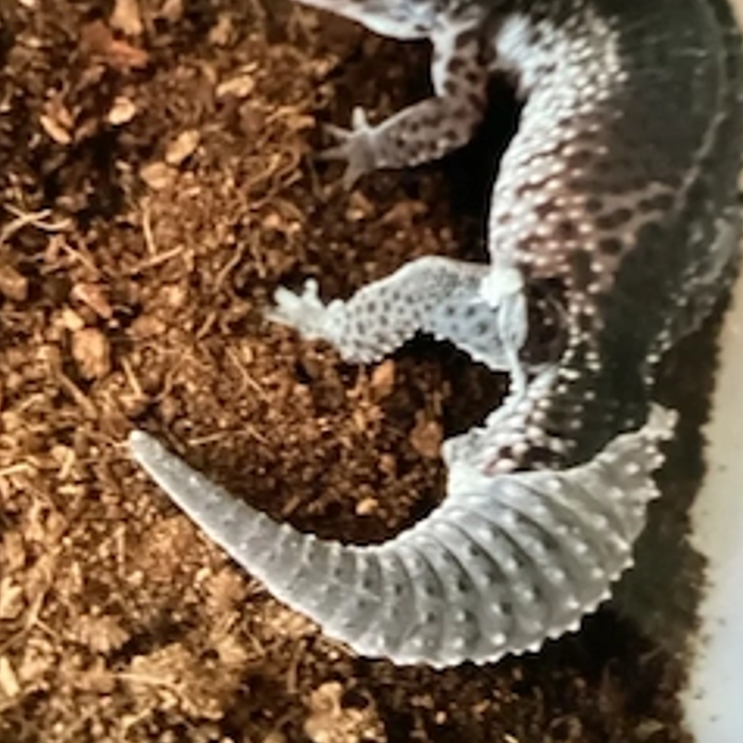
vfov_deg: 36.4
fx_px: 1117
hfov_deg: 36.8
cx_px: 368
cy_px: 244
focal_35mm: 46
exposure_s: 1/24
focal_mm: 3.3
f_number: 2.4
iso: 640
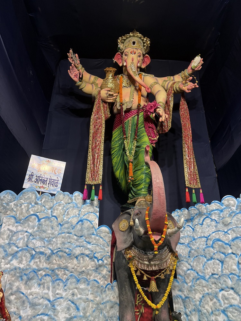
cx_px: 120
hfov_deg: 53.1
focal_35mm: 26
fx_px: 241
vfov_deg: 67.3
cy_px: 160
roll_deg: -1.2
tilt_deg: +25.2
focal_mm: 5.96
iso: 125
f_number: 1.6
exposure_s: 1/50
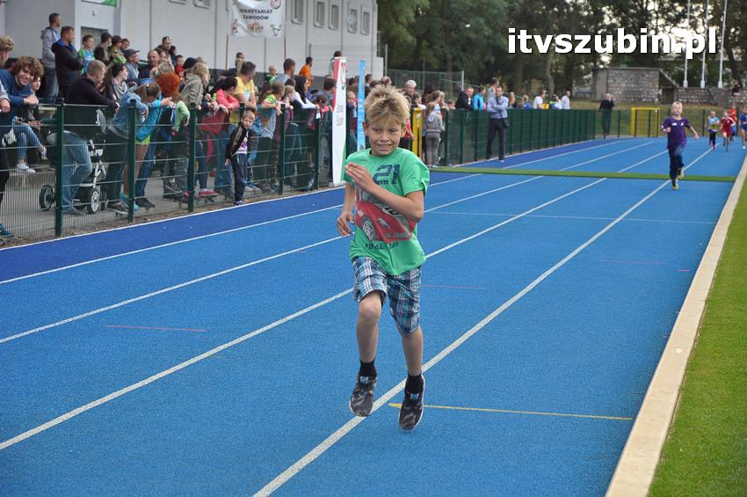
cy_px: 248
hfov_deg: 19.5
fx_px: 2177
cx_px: 374
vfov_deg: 13.0
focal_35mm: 105
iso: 640
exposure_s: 1/500
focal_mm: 70
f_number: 5.6
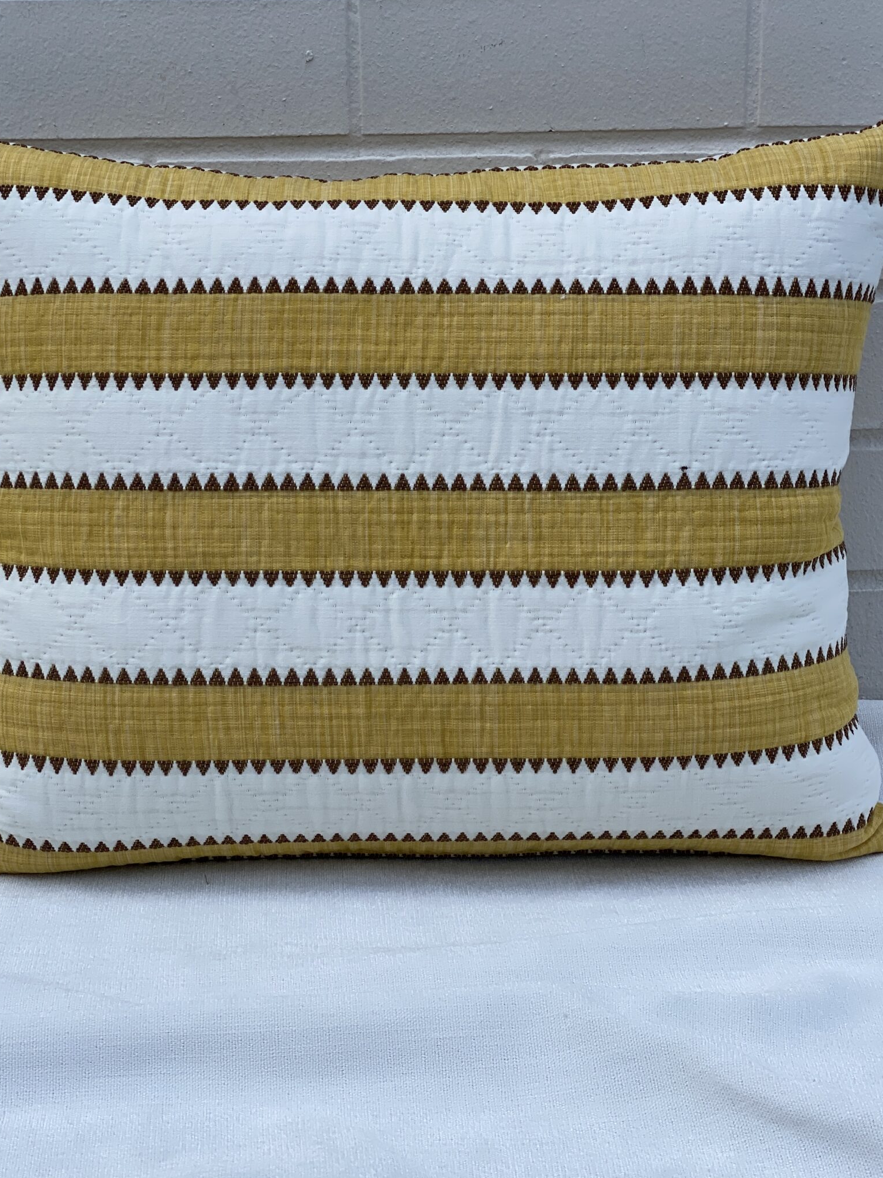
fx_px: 2211
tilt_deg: -15.3
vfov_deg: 29.8
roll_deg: +0.3
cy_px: 568
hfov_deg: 22.6
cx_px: 397
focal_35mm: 65
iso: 20
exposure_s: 1/922
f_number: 2
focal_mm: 6
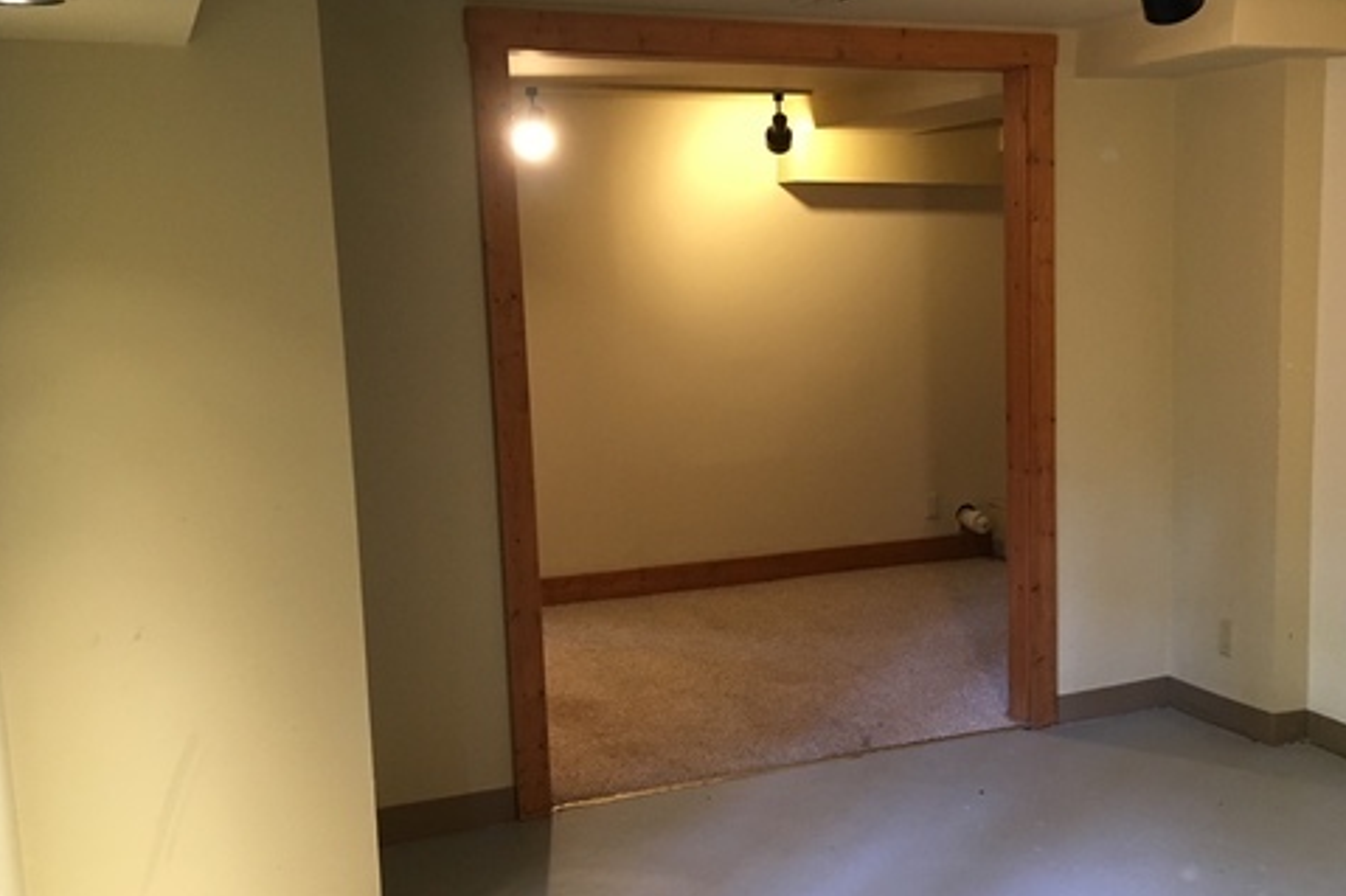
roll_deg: +1.0
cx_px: 873
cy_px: 520
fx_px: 1570
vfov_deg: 31.8
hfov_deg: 45.9
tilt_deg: -9.7
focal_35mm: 42
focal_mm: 4.15
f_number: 2.2
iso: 125
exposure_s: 1/30
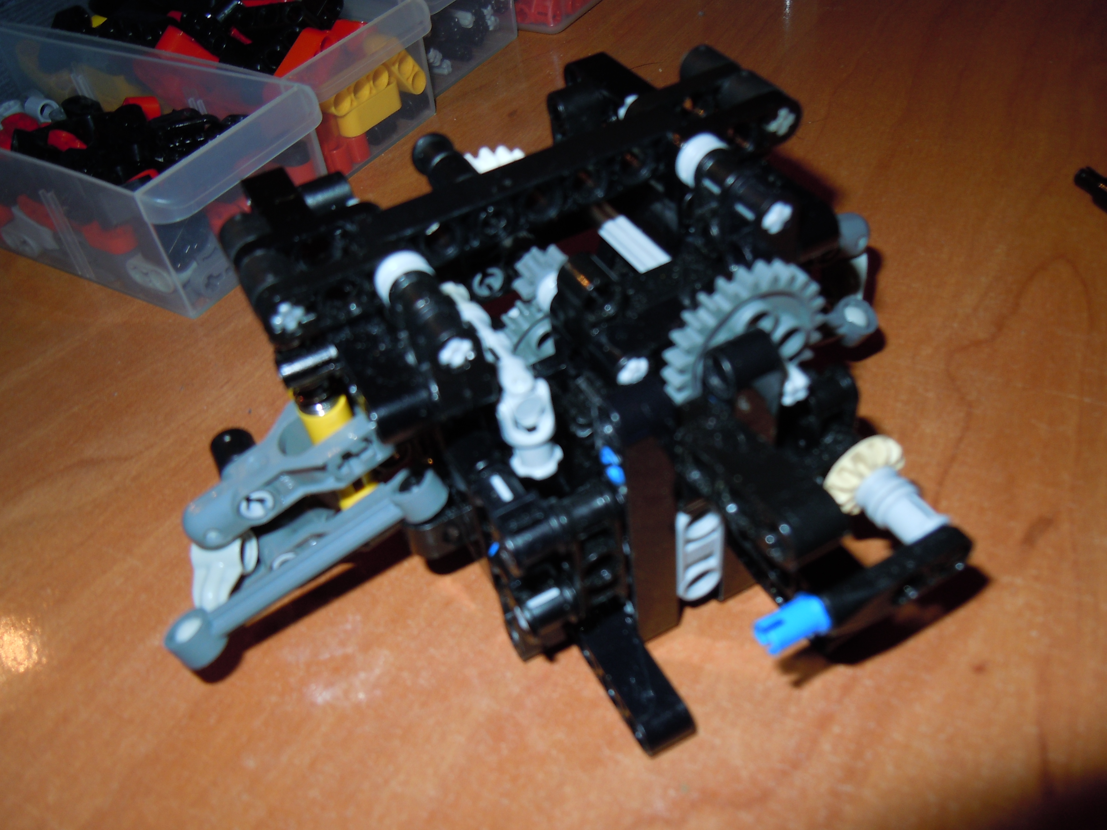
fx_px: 959
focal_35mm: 30
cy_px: 415
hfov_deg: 60.0
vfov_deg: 46.8
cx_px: 554
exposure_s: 1/30
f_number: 3.5
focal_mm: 5.4
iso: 100
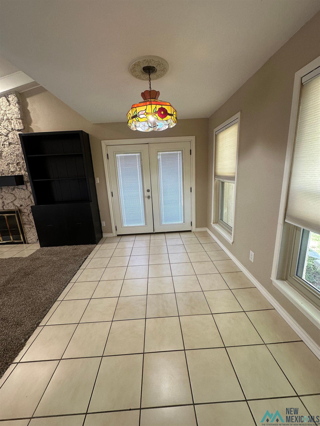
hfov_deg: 85.7
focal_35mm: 14
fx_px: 173
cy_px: 213
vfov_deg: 102.1
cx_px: 160
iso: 125
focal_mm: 2.22
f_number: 2.2
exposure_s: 1/120
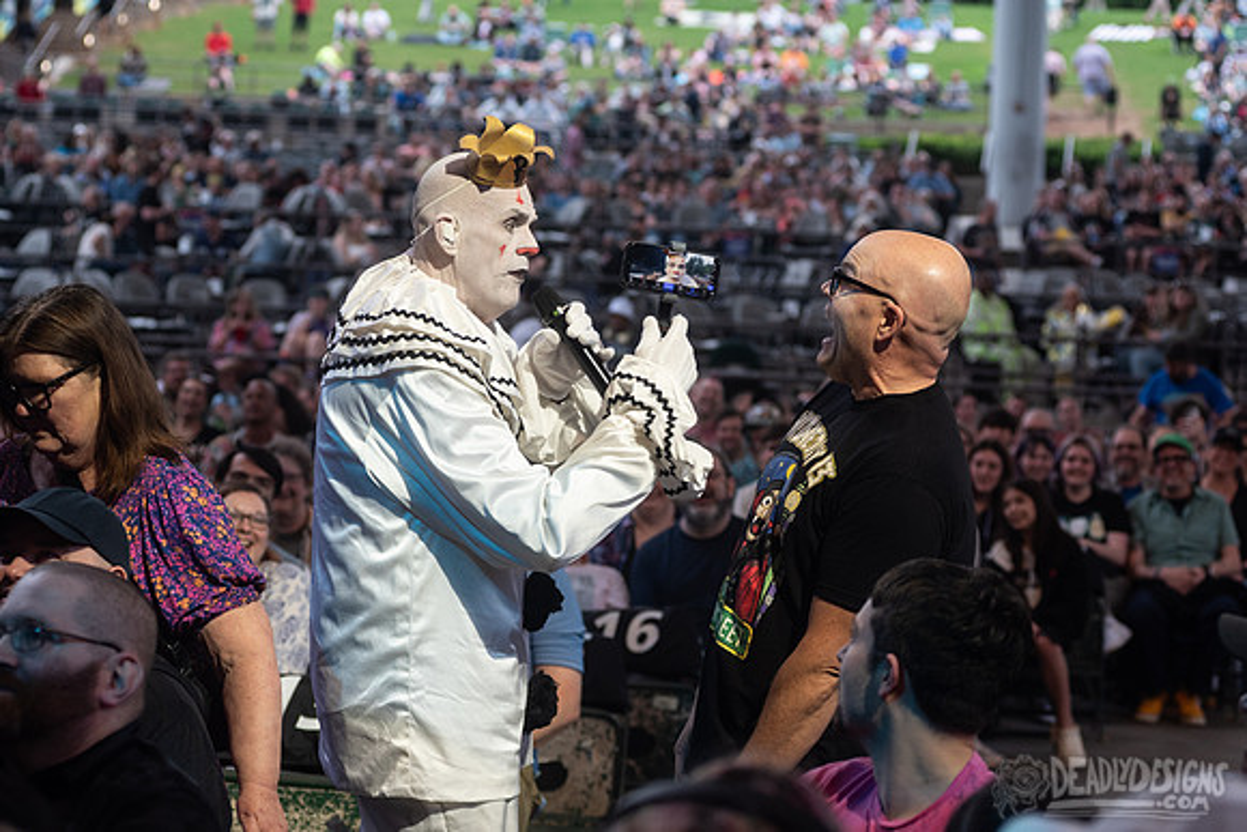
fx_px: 3421
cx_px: 587
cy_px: 319
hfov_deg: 20.7
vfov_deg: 13.9
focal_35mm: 99
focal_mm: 80
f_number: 5
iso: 640
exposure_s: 1/250
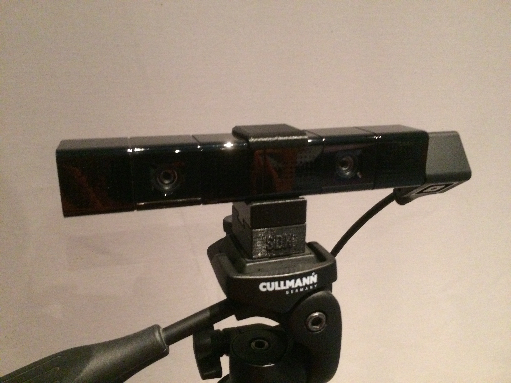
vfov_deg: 48.2
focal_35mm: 29
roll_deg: -0.9
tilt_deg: -15.6
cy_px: 192
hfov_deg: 61.7
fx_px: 428
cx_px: 256
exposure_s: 1/17
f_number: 2.2
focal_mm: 4.15
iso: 640
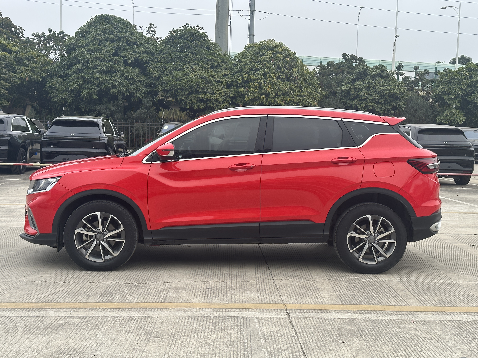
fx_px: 663
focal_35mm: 48
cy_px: 179
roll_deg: -2.5
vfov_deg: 30.3
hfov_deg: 39.7
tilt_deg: -4.0
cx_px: 239
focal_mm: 6.86
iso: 64
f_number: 1.78
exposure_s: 1/549
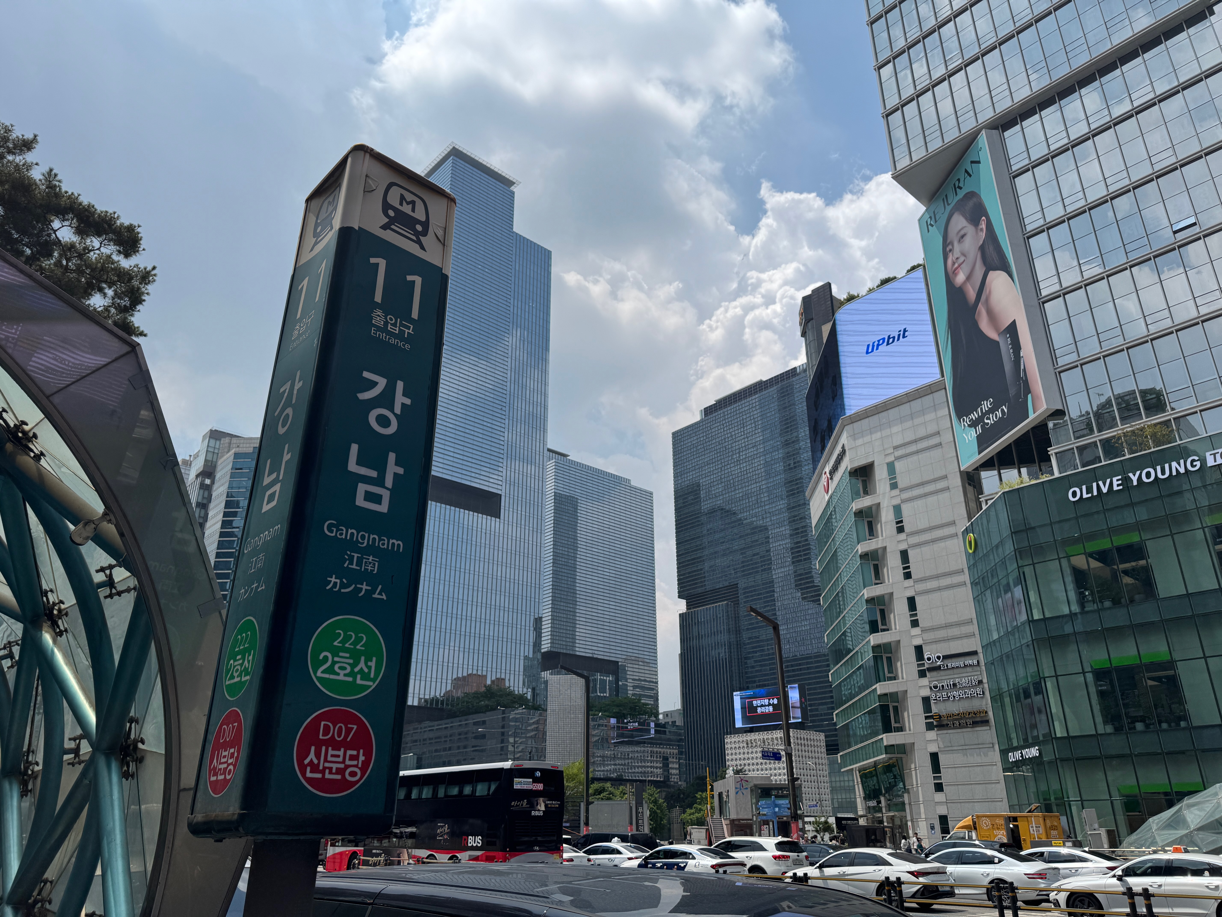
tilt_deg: +23.0
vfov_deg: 56.8
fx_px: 847
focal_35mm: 24
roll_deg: +1.1
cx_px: 611
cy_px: 458
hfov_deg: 71.6
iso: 80
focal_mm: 6.76
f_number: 1.78
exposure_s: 1/10417
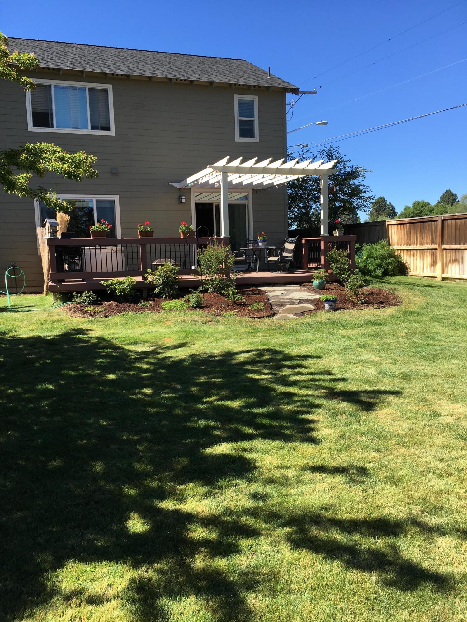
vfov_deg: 61.7
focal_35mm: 29
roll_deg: +0.4
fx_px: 522
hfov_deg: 48.2
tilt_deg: -6.8
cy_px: 311
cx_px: 234
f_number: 2.2
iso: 25
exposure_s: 1/739
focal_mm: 4.15
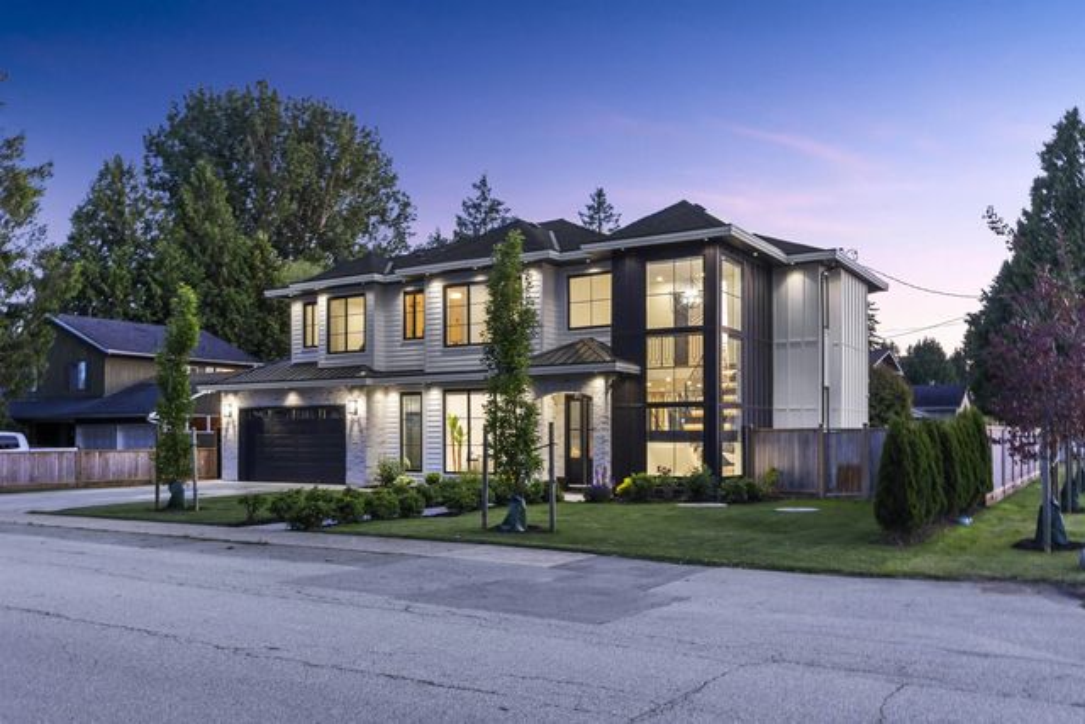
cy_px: 362
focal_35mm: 29
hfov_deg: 63.6
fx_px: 874
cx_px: 542
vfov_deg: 45.0
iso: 100
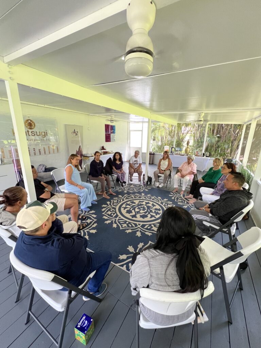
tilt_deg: -15.3
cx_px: 130
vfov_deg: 106.2
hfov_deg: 89.9
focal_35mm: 13
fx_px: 131
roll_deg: -1.0
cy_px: 174
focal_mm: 1.57
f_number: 1.8
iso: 160
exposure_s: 1/99
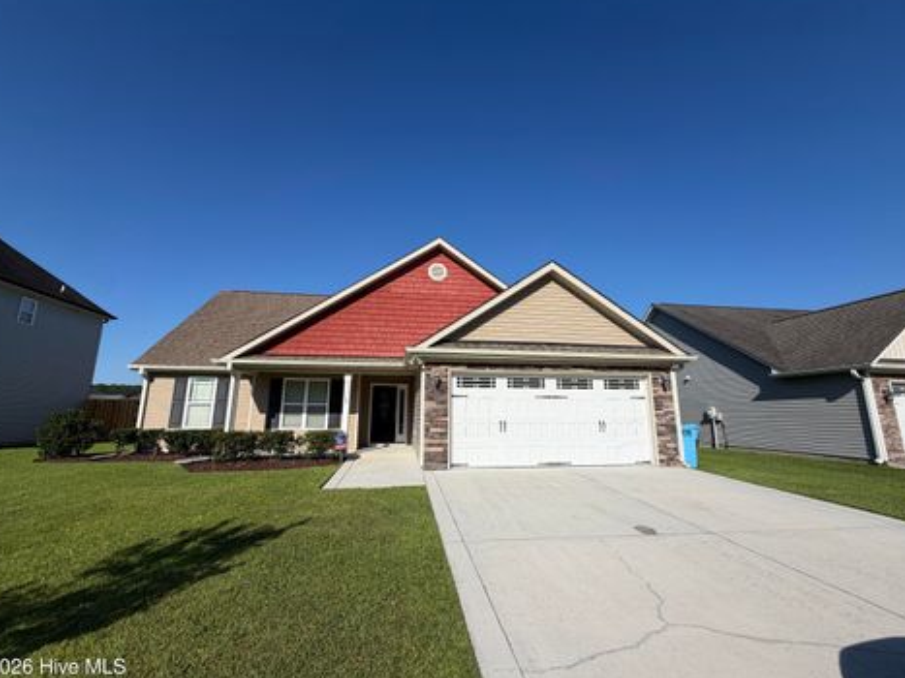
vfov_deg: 81.7
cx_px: 455
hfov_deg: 98.2
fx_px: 392
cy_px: 336
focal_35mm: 15
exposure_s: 1/1235
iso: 20
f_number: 2.2
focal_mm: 2.22
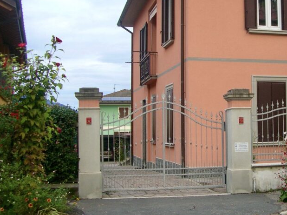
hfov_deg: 32.3
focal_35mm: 58
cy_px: 92
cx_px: 234
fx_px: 480
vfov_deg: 25.2
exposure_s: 1/57.7
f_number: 2.8
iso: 50
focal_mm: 5.8
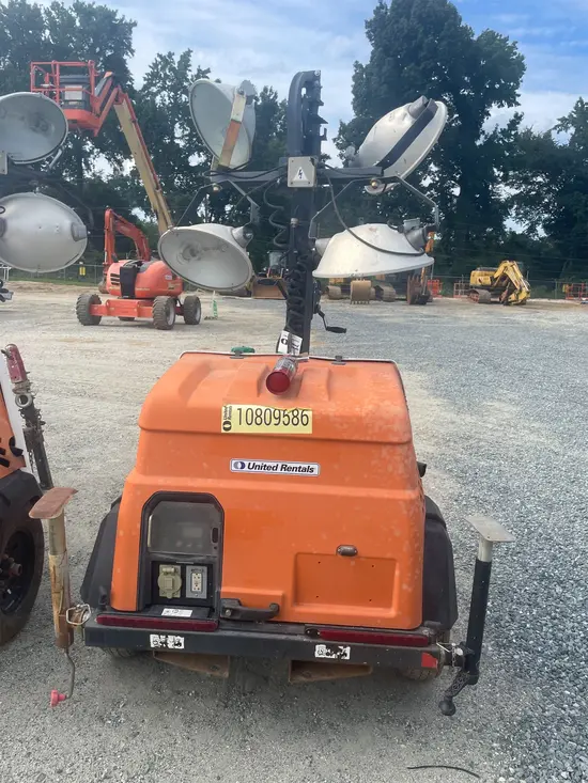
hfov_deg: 53.1
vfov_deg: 67.3
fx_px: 589
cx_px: 294
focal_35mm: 26
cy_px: 392
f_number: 1.6
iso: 32
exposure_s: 1/2053
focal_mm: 4.2
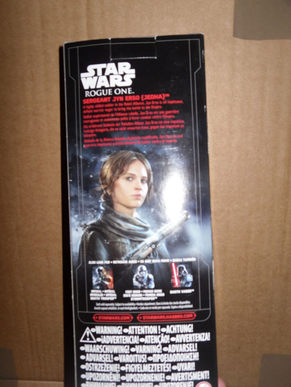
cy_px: 194
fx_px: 392
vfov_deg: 52.6
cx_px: 146
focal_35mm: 35
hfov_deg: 40.7
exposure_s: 1/45
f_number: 3.5
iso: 80
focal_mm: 6.3
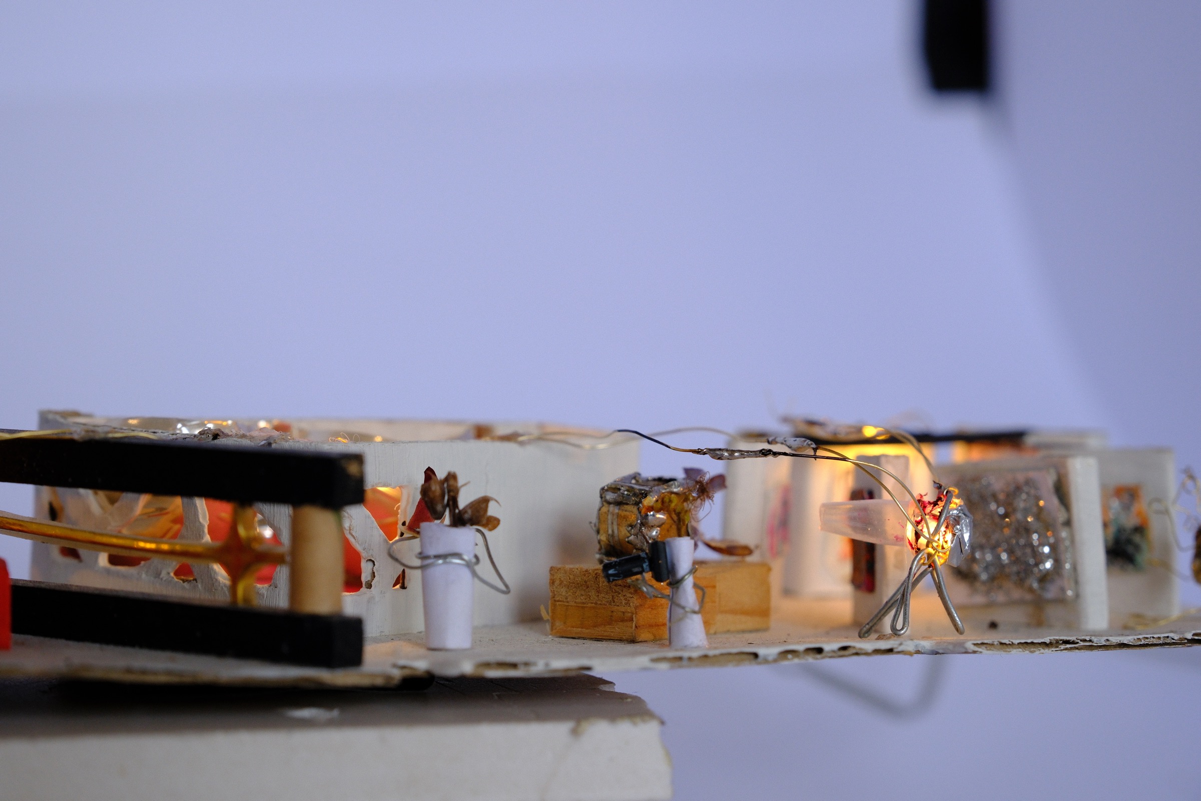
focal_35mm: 83
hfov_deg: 24.5
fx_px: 2769
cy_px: 400
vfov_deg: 16.5
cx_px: 600
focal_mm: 55
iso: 800
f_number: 5.6
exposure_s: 1/125
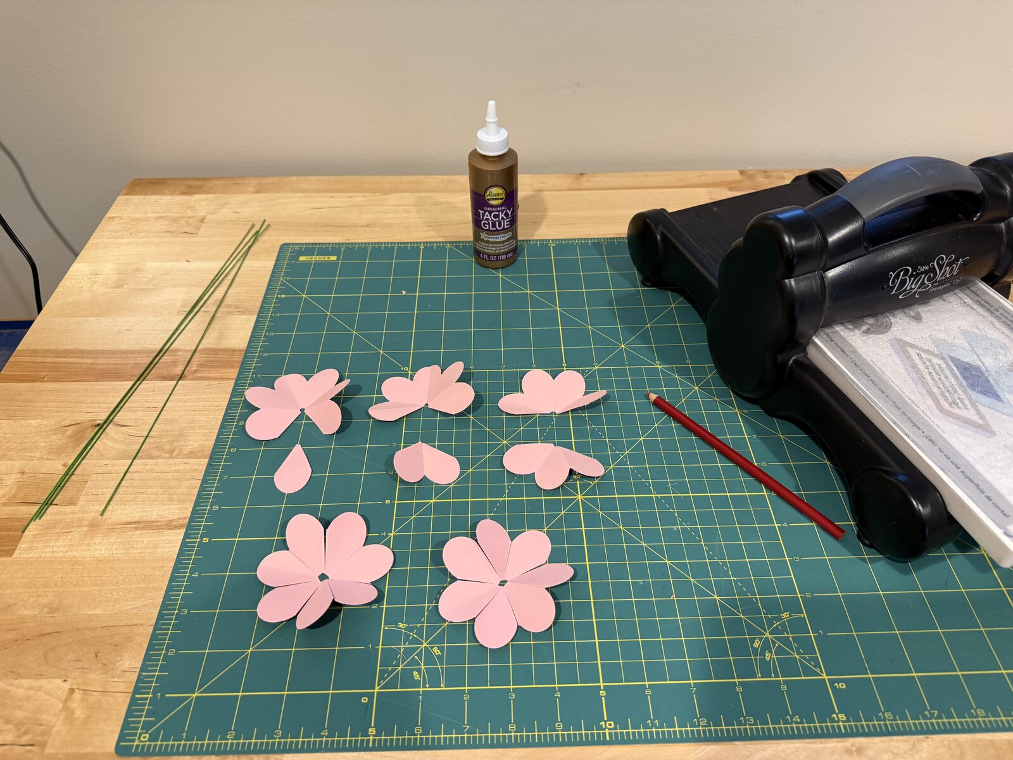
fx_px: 702
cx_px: 506
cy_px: 380
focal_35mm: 24
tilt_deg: -45.0
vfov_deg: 56.8
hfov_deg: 71.6
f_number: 1.78
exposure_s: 1/58
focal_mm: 6.76
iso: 250
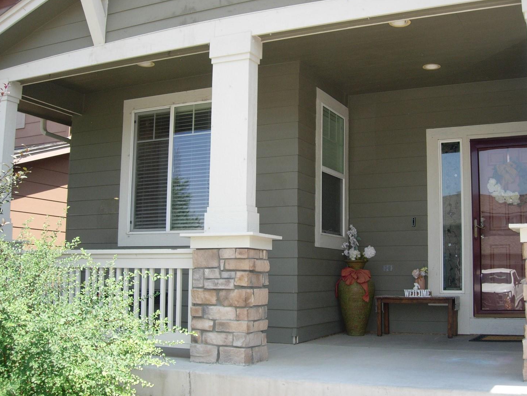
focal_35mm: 42
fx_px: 639
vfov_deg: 34.3
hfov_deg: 44.7
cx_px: 289
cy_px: 210
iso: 79
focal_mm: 7.8
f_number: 2.8
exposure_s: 1/512
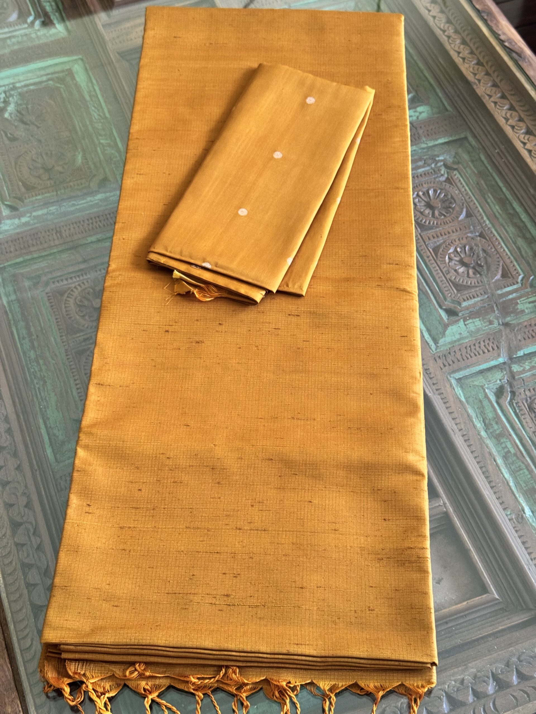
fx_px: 991
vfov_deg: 39.7
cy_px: 357
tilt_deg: -56.1
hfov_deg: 30.3
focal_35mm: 48
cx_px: 268
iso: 250
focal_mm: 6.76
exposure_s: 1/60
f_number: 1.78
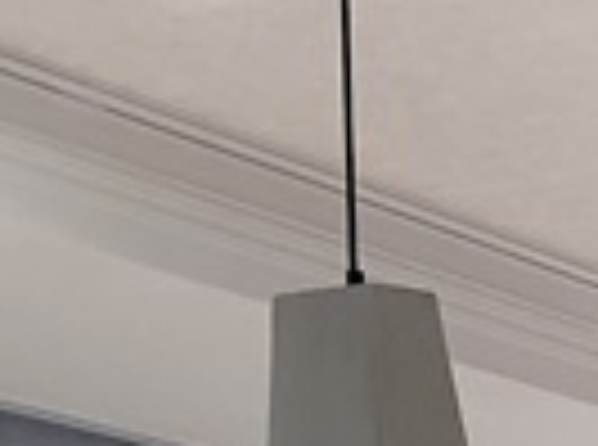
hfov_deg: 9.2
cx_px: 1371
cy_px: 1230
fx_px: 3377
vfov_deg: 6.9
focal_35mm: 196
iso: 200
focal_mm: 4.32
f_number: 1.7
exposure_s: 1/40
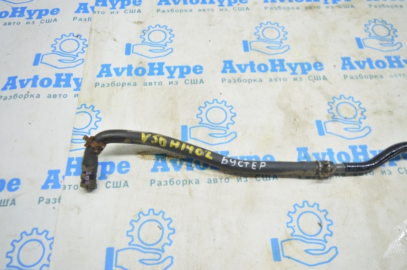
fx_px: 305
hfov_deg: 67.4
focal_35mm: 27
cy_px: 135
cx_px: 204
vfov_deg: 47.9
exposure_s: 1/40
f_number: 3.5
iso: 400
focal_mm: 18
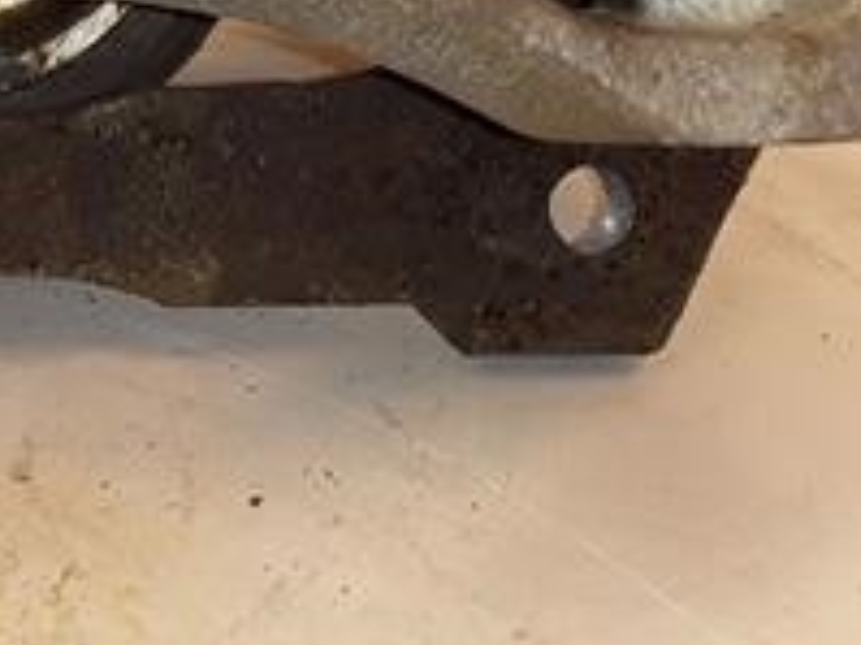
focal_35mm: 90
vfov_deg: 15.8
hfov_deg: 21.0
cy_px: -117
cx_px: -13
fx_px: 2237
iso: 40
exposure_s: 1/107
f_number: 1.9
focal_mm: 2.91
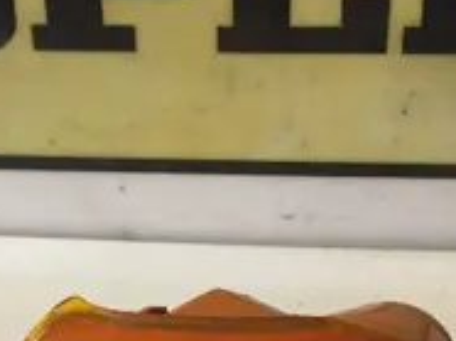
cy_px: 314
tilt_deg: -37.2
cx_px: 221
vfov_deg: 19.2
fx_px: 987
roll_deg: -2.2
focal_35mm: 75
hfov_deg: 26.0
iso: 250
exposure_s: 1/33
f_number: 2.2
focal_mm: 4.15
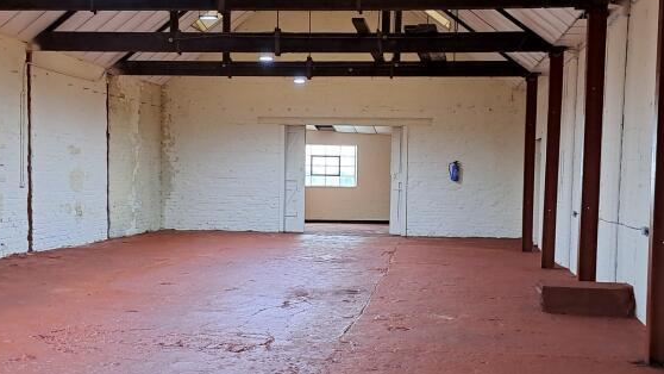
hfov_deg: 41.3
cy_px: 210
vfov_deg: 23.9
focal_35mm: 50
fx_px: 880
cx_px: 332
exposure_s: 1/33
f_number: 1.8
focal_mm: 4.65
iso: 250
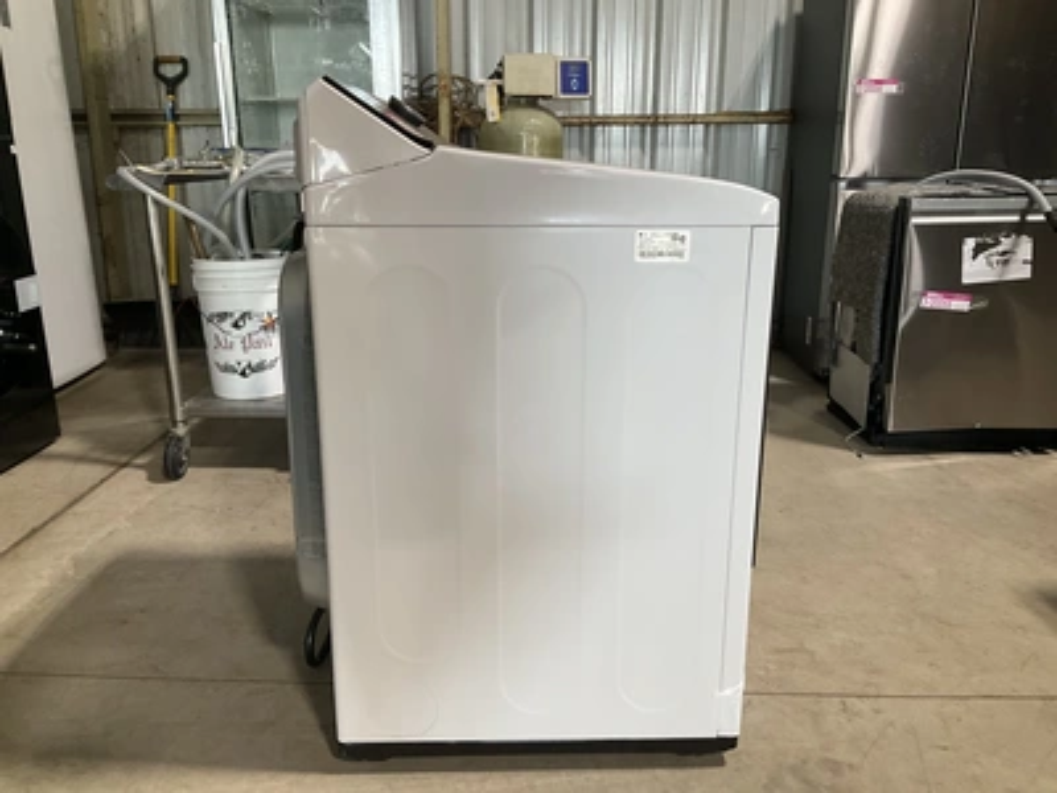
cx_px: 528
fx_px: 886
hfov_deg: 61.7
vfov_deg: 48.2
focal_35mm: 29
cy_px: 396
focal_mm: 3
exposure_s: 1/60
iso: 64
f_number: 1.8
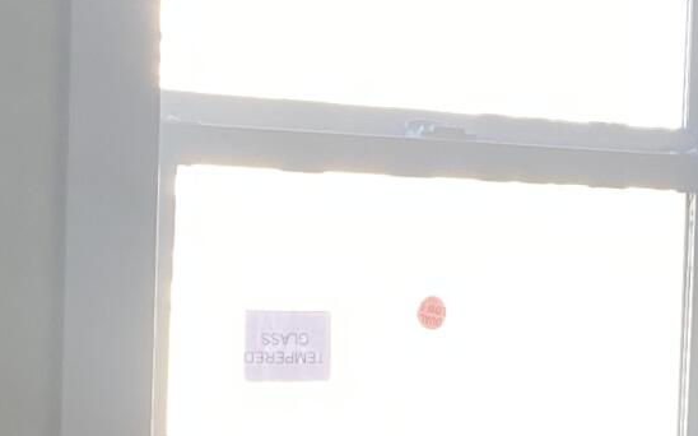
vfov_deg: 8.6
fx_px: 2871
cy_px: 426
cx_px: 543
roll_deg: -0.4
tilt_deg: -2.7
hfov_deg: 13.8
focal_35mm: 151
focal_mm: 4.25
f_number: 1.8
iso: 50
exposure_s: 1/120
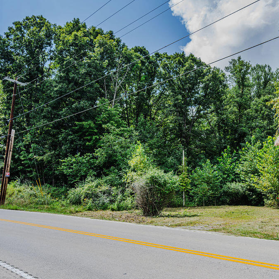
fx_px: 283
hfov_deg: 51.2
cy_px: 152
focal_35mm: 31
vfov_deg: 52.5
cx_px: 193
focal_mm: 22
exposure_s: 1/3200
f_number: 4
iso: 500
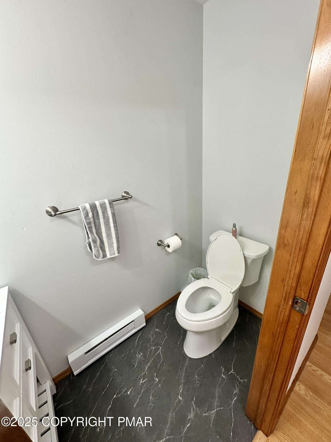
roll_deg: +2.8
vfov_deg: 102.1
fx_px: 178
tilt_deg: -21.7
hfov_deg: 85.7
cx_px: 166
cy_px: 221
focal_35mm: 14
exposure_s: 1/120
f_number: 2.2
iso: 160
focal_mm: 2.22
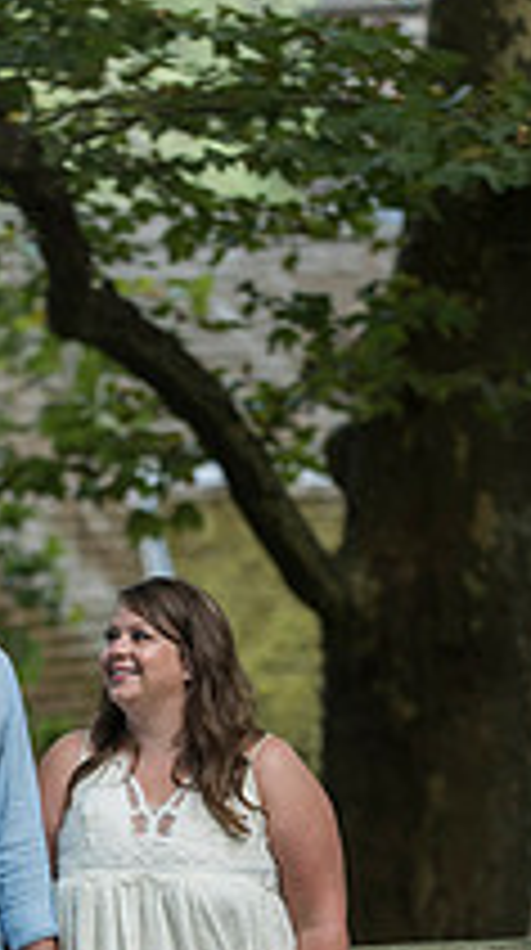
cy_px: 698
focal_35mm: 235
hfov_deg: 5.1
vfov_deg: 9.2
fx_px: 5908
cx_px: 148
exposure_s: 1/800
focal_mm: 105
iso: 800
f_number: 2.8
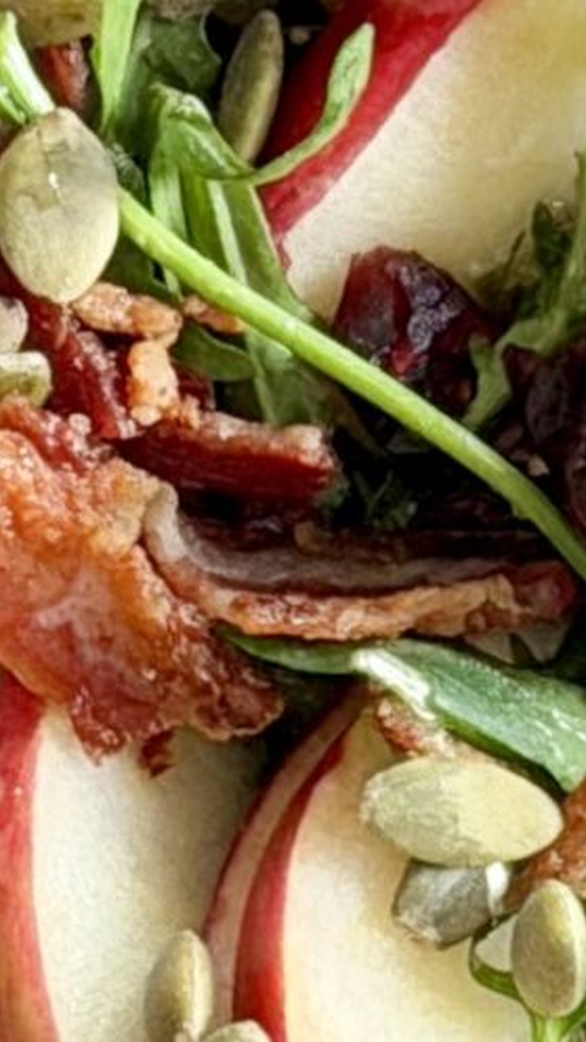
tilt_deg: -85.6
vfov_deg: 8.0
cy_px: 807
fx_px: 7458
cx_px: 48
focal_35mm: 270
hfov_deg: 4.5
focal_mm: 6.76
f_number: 1.78
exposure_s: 1/46
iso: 250
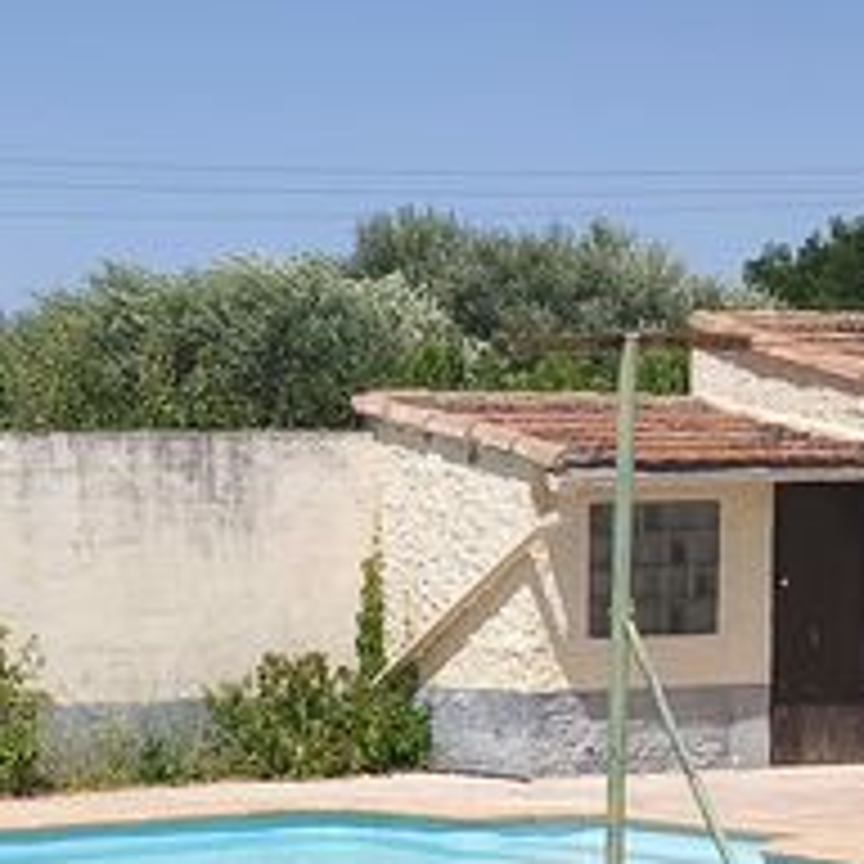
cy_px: 810
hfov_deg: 15.9
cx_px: -130
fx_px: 2993
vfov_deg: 16.2
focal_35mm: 106
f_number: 1.65
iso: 50
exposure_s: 1/1346
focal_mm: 6.18
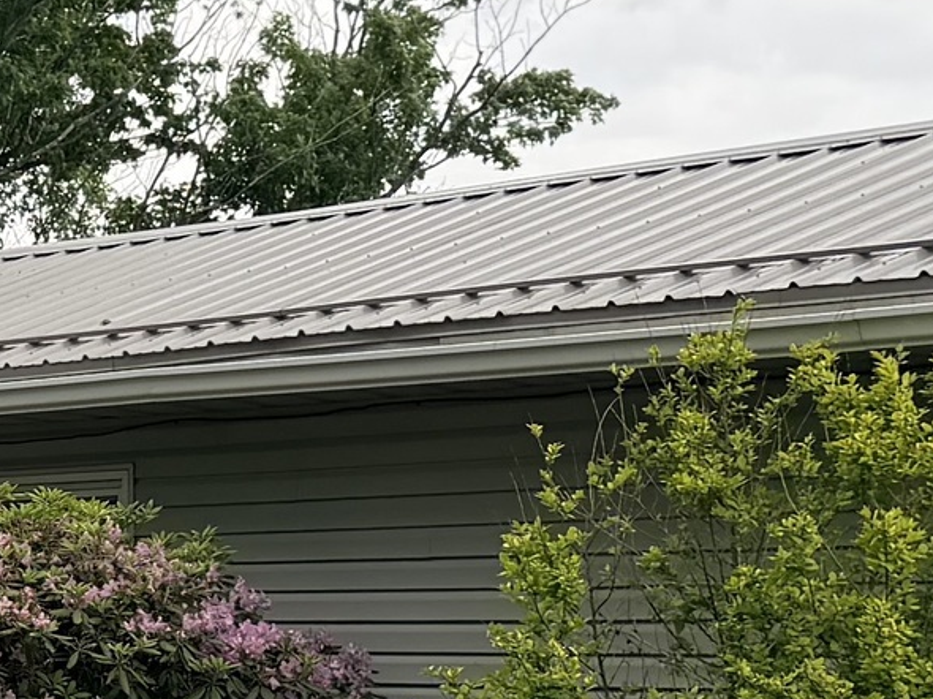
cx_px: -106
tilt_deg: -0.4
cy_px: 615
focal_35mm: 125
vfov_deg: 11.8
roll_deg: +0.6
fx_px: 3368
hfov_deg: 15.3
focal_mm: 6.76
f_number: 1.78
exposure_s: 1/2525
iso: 80
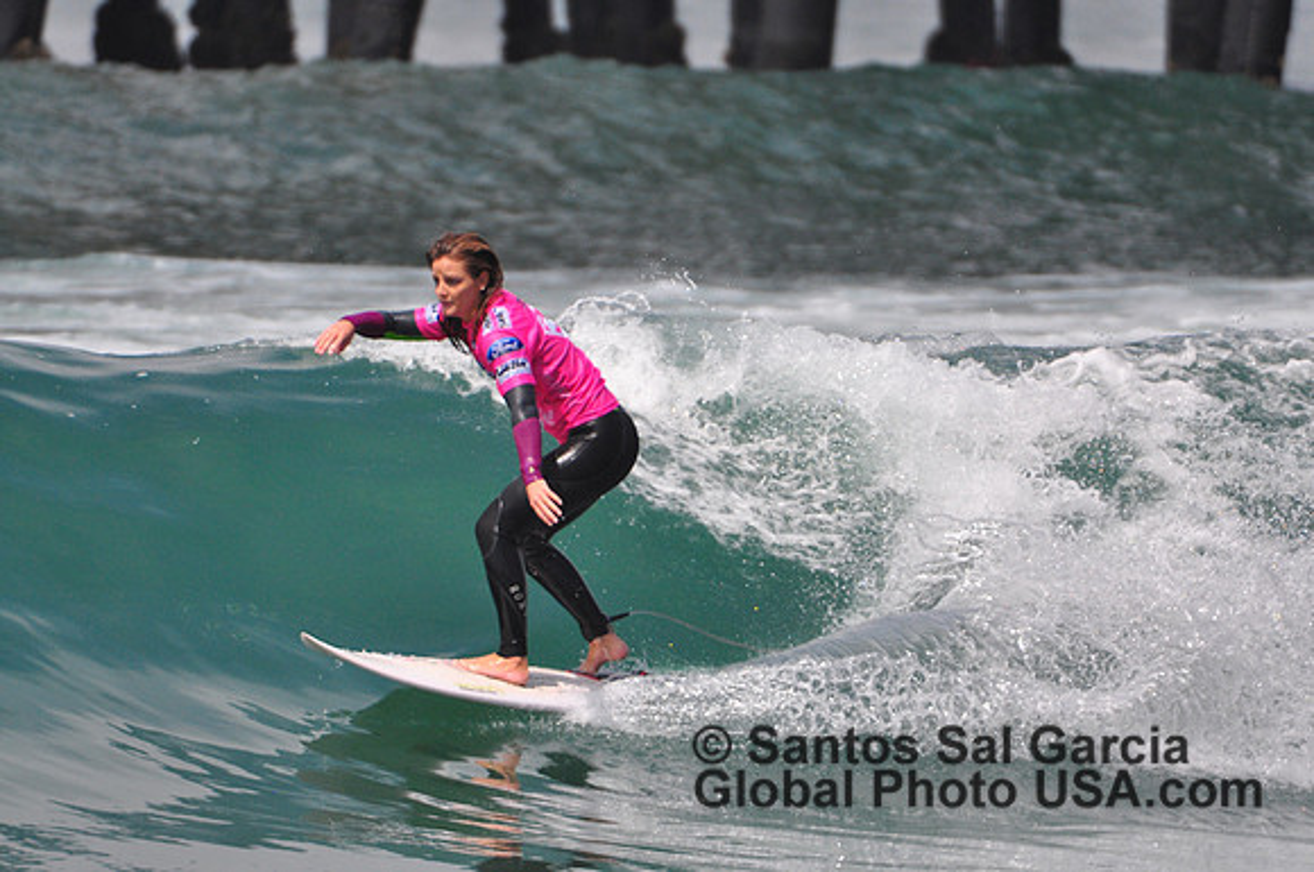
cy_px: 436
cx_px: 657
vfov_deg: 1.7
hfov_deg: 2.5
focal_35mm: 825
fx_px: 30070
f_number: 5.6
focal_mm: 550
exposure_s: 1/4000
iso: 640
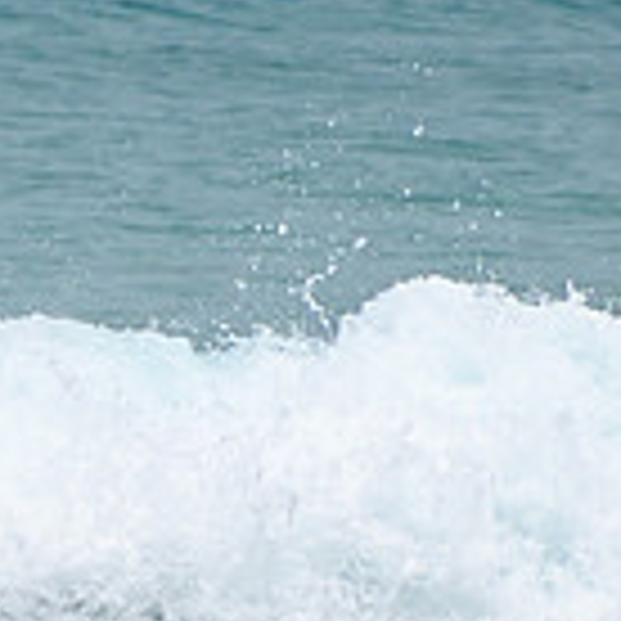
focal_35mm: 1962
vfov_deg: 0.9
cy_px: 394
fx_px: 39822
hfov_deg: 0.9
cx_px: -298
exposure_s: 1/2000
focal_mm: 400
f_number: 5.6
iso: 140
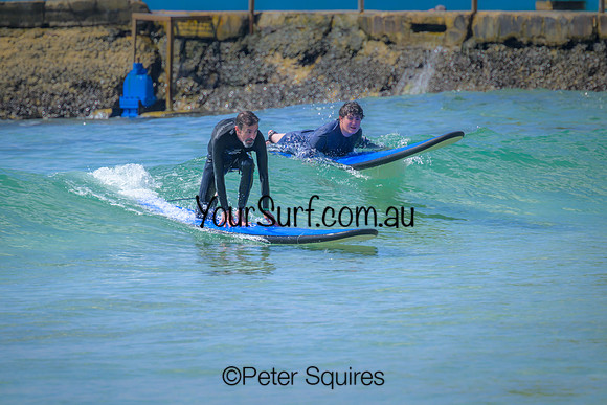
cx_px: 304
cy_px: 202
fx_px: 13491
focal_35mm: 800
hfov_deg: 2.6
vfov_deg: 1.7
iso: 500
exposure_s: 1/1000
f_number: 11
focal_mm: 800
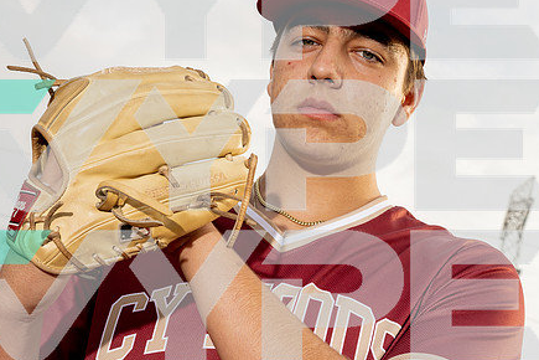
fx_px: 1018
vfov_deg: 20.0
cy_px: 146
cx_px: 242
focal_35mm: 68
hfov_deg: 29.6
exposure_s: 1/250
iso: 250
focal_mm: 51
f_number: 11
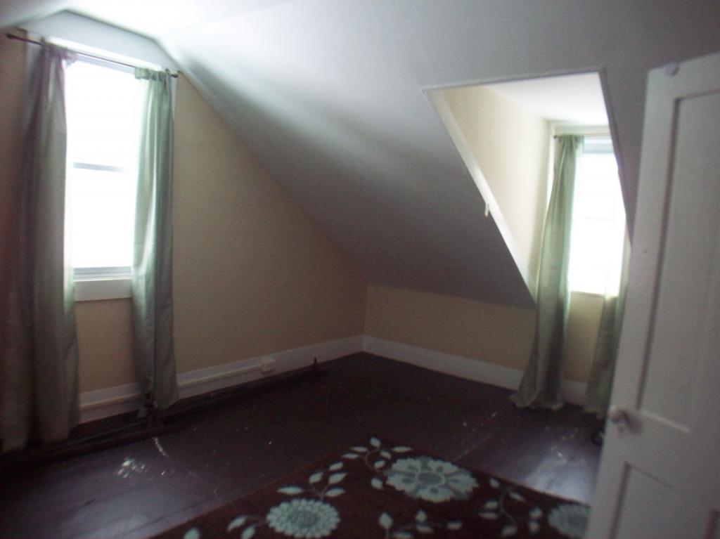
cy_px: 270
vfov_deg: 38.6
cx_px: 360
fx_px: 769
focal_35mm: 37
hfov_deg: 50.2
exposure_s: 1/8
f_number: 2.8
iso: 200
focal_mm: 6.2
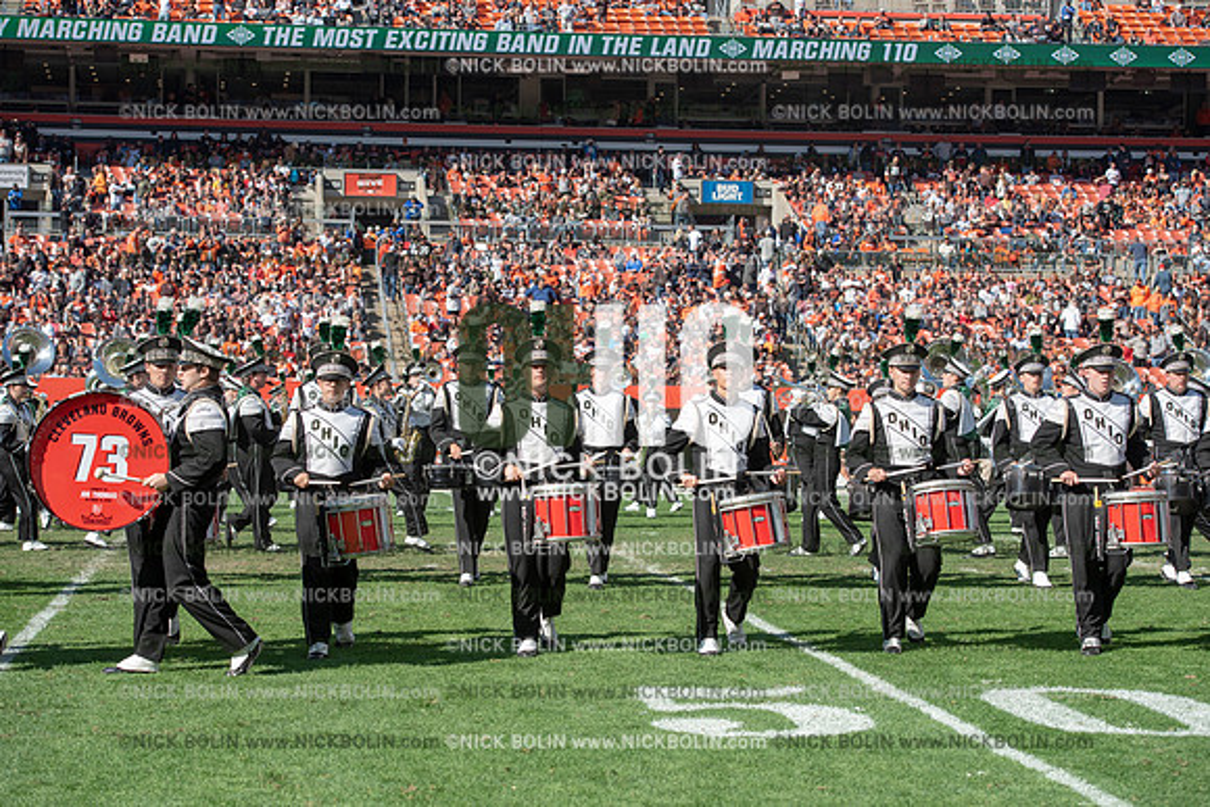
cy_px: 404
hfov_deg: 27.0
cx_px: 605
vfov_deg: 18.2
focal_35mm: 75
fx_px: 2521
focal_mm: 75
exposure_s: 1/2000
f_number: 5
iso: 400
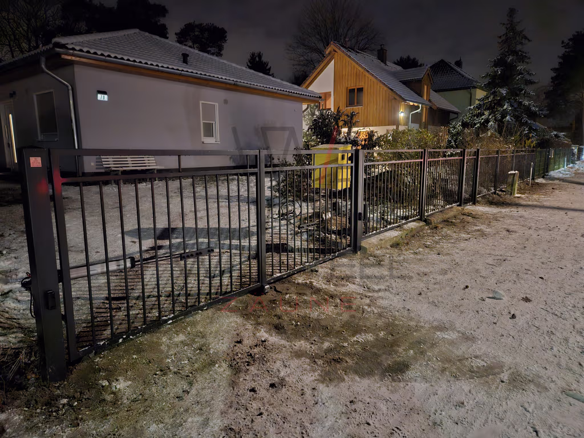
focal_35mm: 23
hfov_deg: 73.9
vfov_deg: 58.9
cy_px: 219
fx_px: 388
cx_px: 292
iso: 2000
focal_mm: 5.4
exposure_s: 1/8
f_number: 1.8
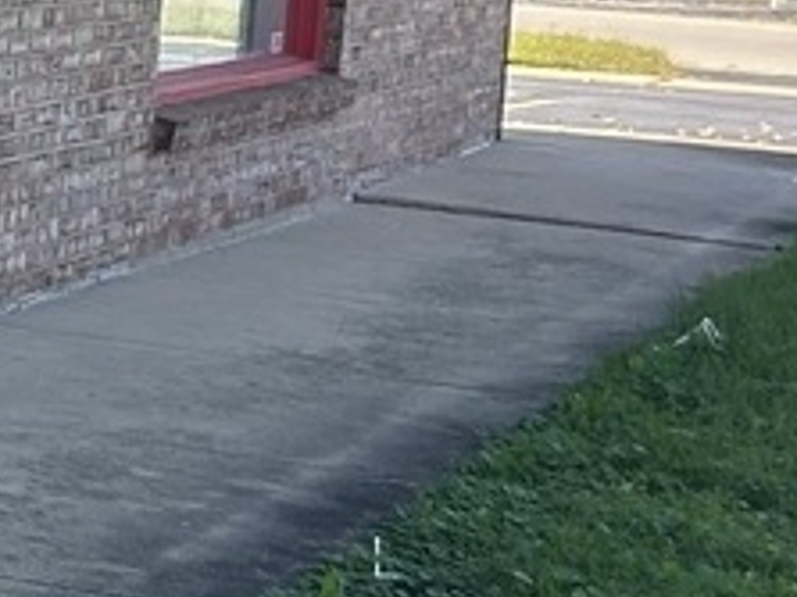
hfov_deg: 10.6
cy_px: 182
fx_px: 3866
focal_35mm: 168
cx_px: -911
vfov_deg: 8.8
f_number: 1.5
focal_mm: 5.7
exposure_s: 1/763
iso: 50
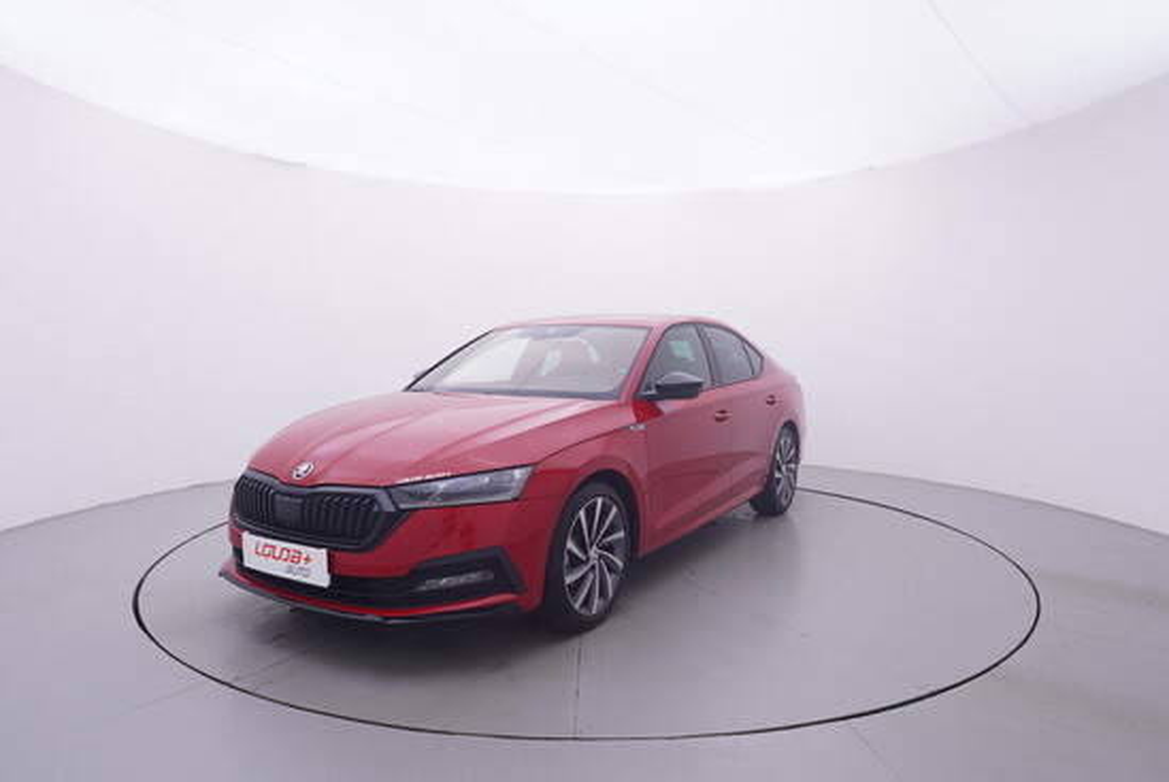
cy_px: 391
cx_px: 584
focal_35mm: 22
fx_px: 731
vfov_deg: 56.2
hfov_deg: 77.3
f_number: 5
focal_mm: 15
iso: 200
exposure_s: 1/80
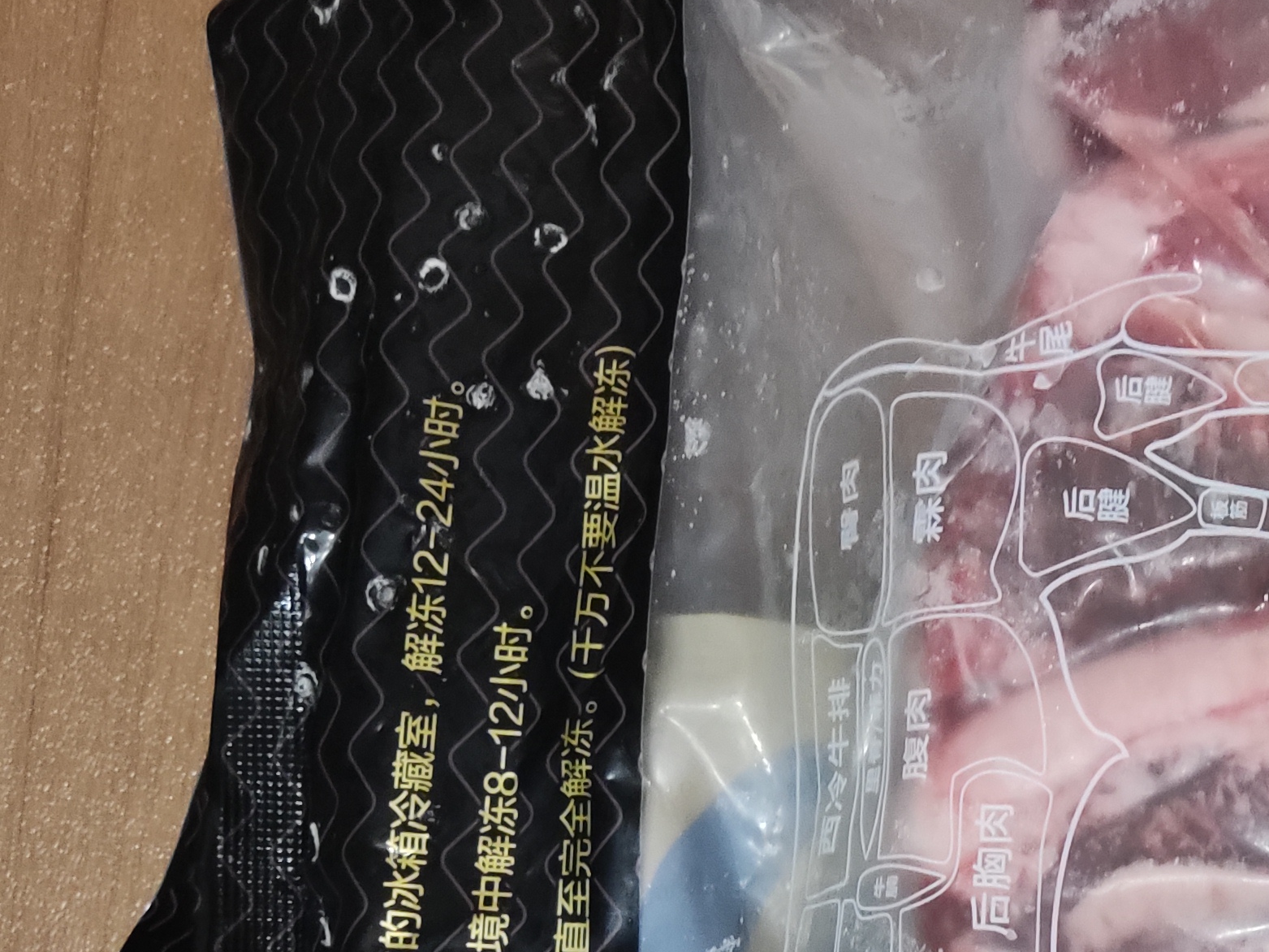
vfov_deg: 21.8
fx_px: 2346
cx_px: 1416
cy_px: 1039
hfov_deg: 27.5
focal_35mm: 64
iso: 717
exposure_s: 1/50
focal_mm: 4.71
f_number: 1.79
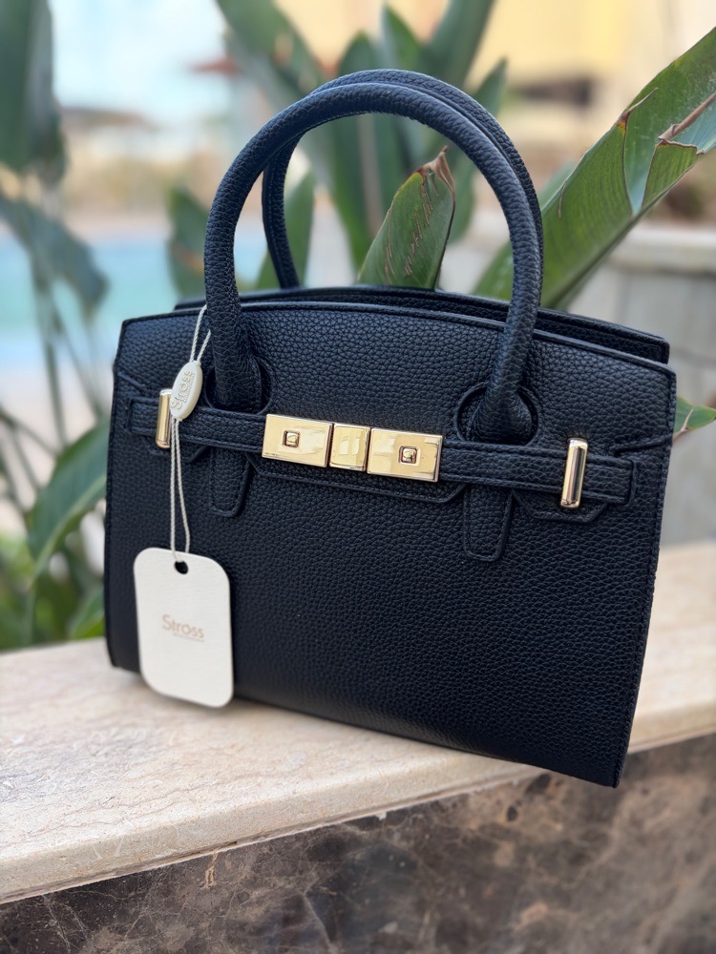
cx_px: 358
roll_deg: -0.8
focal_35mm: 26
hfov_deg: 53.1
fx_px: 717
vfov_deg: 67.3
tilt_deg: -20.2
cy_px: 477
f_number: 1.6
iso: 64
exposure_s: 1/191
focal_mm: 5.96
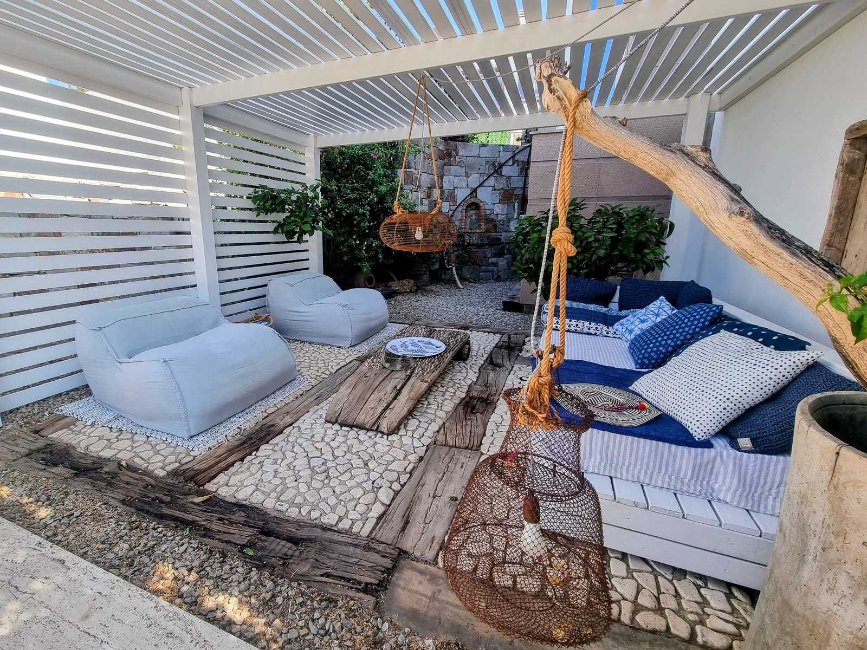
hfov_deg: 106.2
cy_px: 325
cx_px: 434
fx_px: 326
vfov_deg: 89.9
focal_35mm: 13
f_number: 2.2
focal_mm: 2.2
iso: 50
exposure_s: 1/442
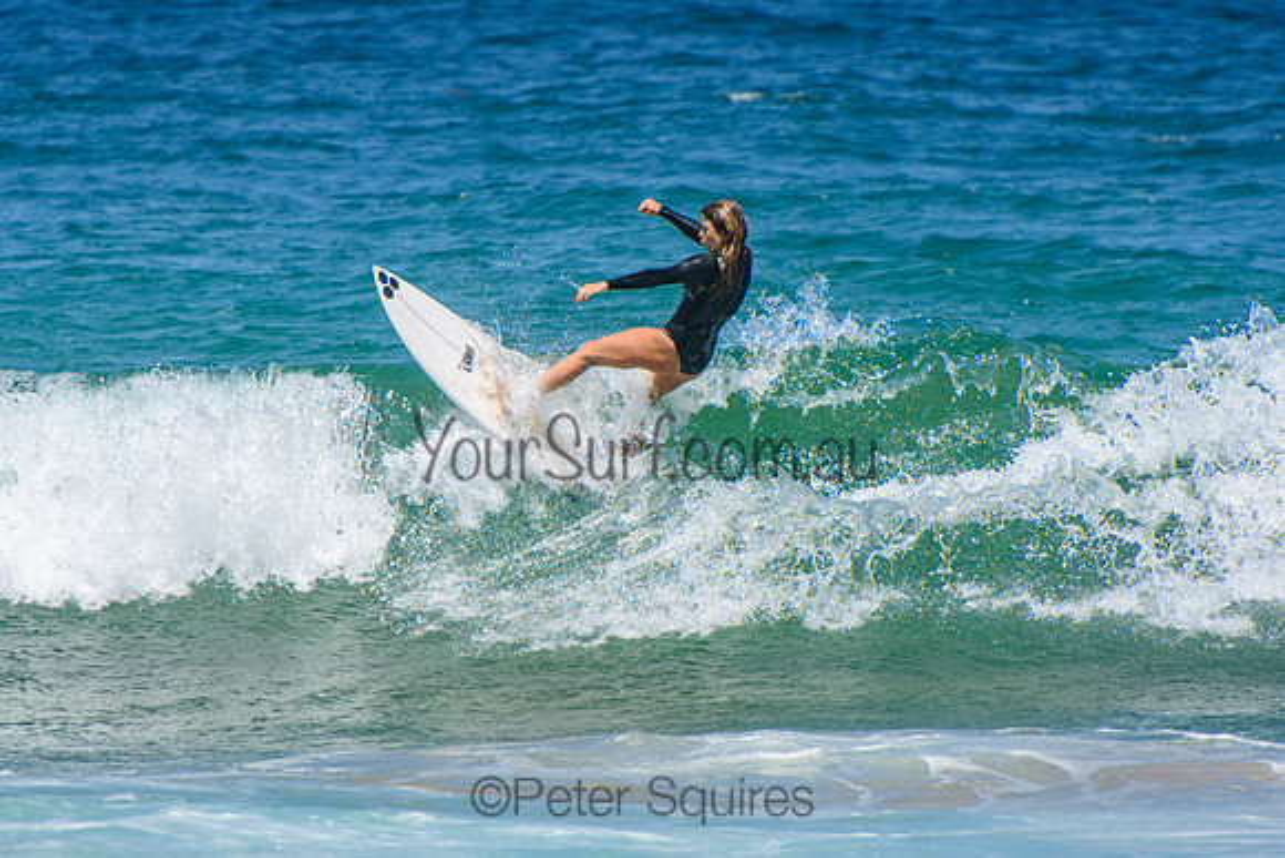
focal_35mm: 600
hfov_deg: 3.4
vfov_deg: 2.3
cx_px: 642
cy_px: 429
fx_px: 21421
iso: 320
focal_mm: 400
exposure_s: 1/2000
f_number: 5.6
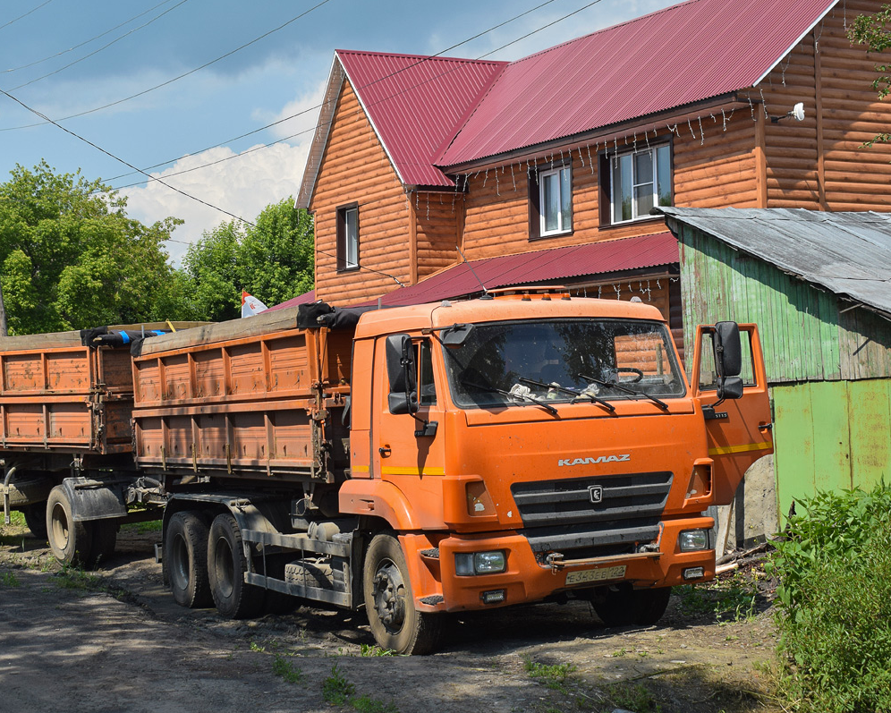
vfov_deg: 28.8
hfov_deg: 35.5
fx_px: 1386
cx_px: 356
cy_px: 356
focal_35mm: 53
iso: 200
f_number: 5.6
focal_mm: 31
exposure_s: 1/1000
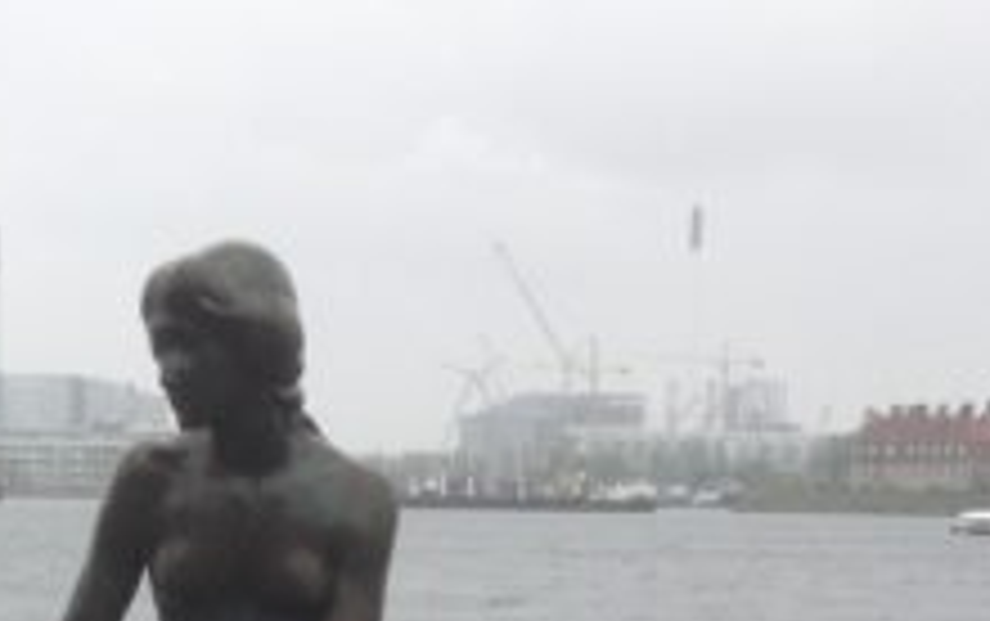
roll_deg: -1.5
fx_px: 3295
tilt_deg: -11.5
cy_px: 1125
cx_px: 297
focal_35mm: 122
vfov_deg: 10.2
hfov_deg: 17.0
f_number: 2.4
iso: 50
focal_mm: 4.12
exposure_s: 1/120
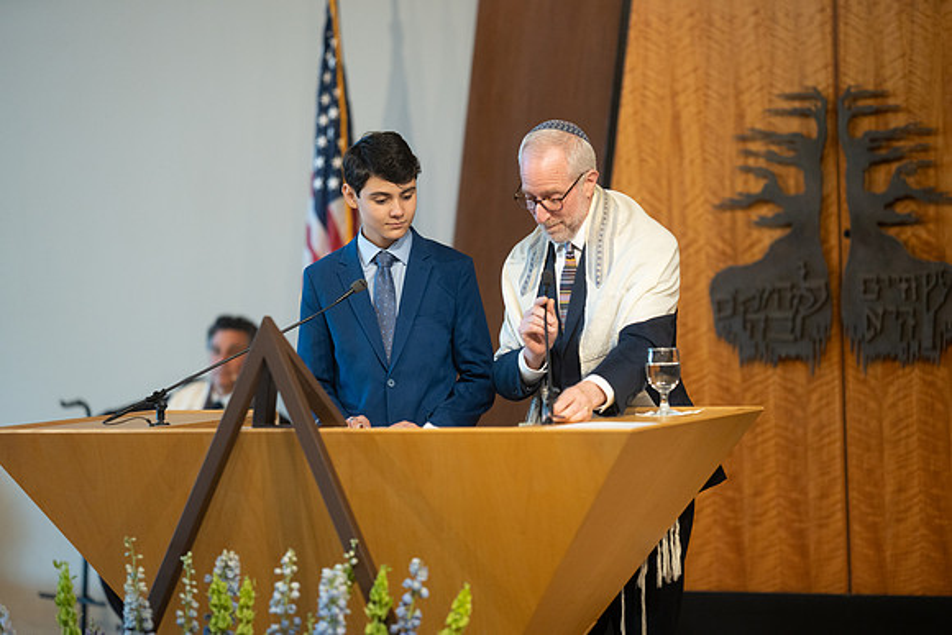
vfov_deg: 10.2
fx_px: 3571
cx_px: 476
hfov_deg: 15.2
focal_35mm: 135
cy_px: 318
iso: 2500
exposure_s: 1/400
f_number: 1.8
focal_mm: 135
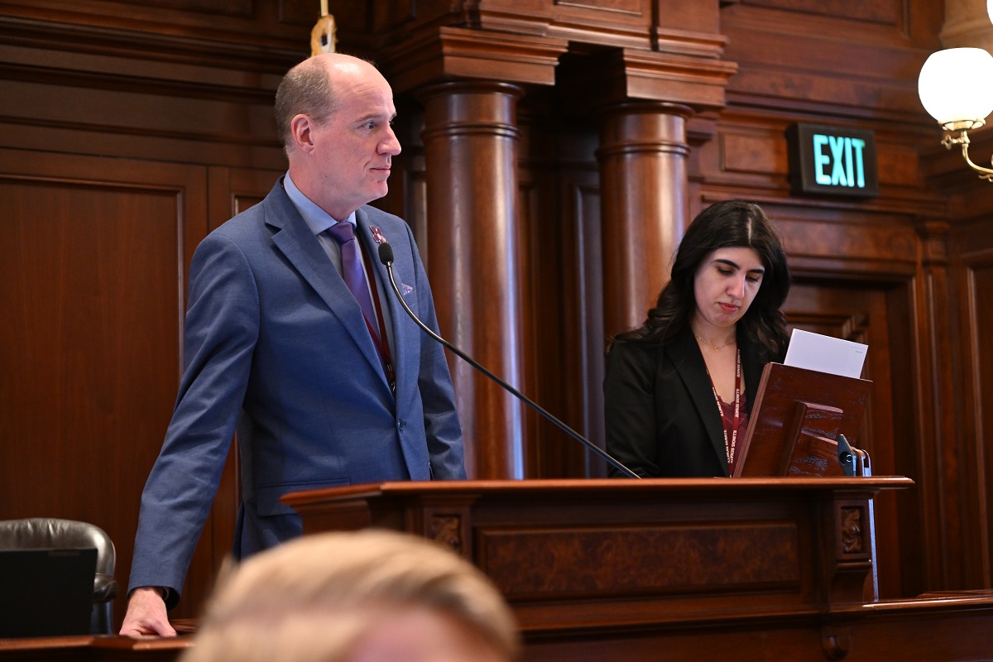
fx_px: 1931
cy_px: 331
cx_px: 496
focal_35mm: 70
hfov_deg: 28.8
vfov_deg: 19.5
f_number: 3.5
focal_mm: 70
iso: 3200
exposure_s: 1/200
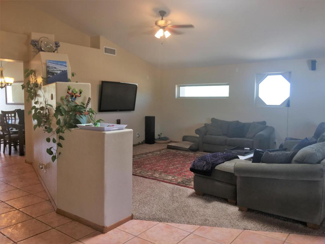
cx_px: 162
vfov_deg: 48.2
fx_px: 272
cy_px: 122
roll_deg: -1.6
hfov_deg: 61.7
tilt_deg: -4.0
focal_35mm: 29
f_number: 2.2
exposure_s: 1/30
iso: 40
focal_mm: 4.15
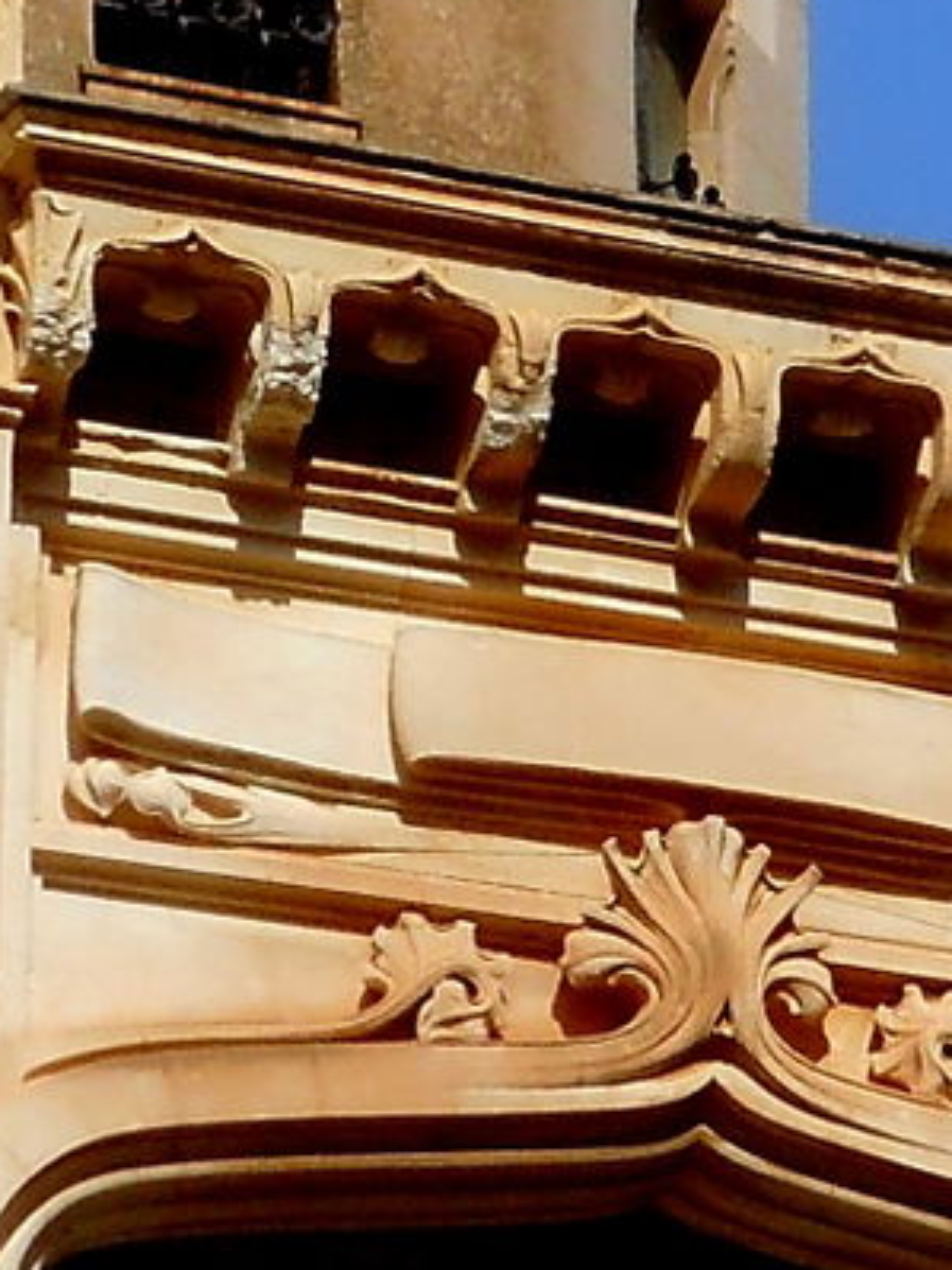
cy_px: 1353
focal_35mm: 186
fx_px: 6824
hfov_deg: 8.0
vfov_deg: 10.5
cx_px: 264
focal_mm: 5.2
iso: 80
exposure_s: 1/800
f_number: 4
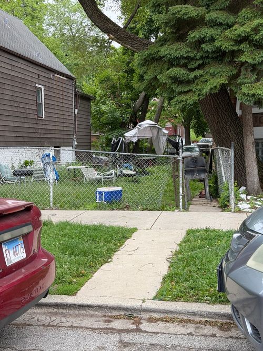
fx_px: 486
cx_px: 132
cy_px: 176
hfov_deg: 30.3
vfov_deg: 39.7
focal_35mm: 48
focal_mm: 6.76
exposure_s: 1/625
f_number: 1.78
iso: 64
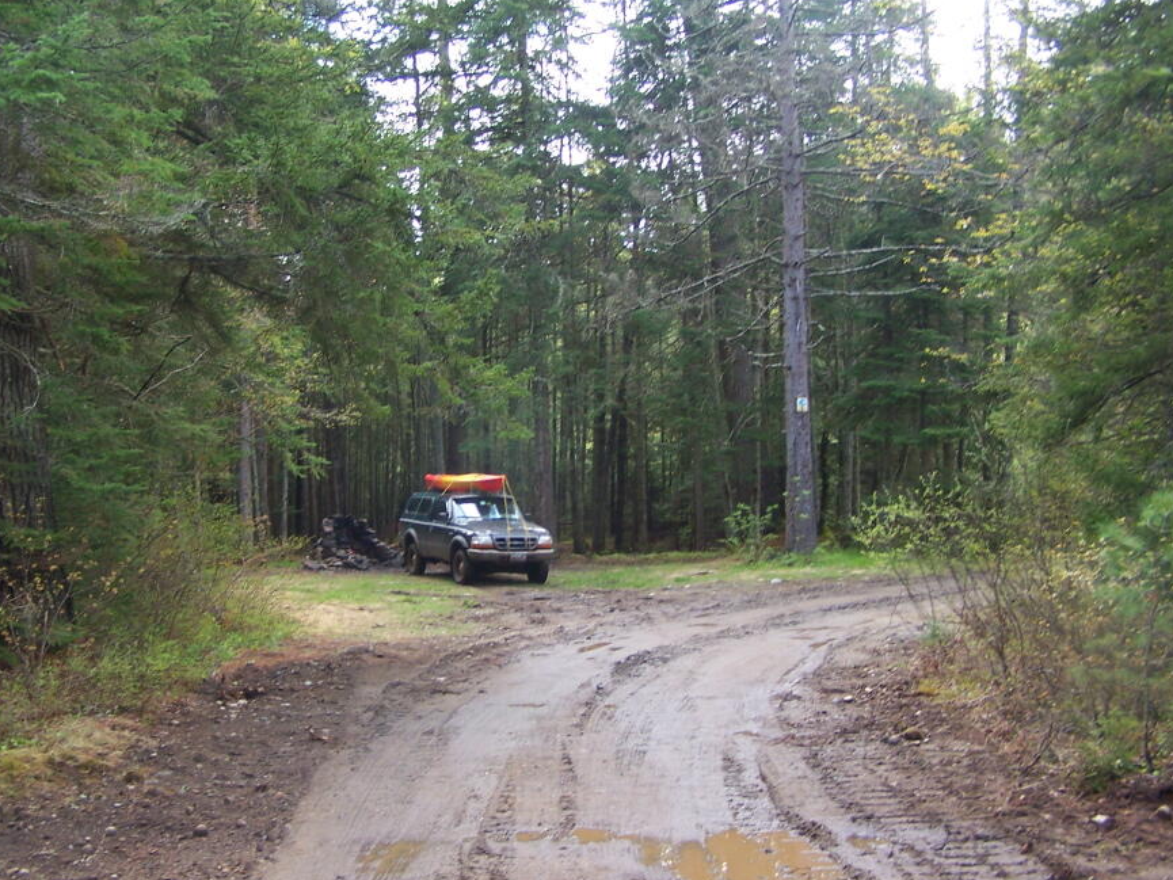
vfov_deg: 32.2
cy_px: 461
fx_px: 1525
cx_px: 507
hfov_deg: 42.0
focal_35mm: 45
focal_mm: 6.3
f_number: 2.8
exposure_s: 1/80
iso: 80
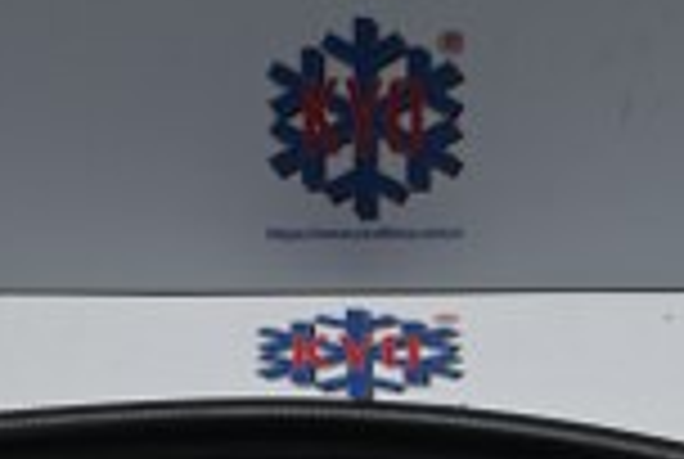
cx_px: 320
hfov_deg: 10.5
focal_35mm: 195
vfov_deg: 7.1
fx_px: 3712
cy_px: 288
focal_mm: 33
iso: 160
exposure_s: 1/50
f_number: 5
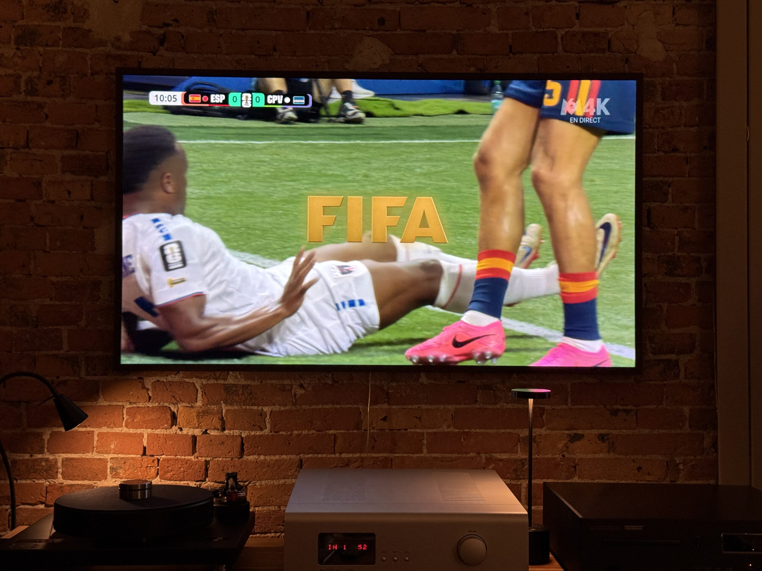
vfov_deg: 30.3
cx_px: 381
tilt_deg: +2.3
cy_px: 286
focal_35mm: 48
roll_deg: +0.1
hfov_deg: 39.7
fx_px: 1057
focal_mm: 6.76
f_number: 1.78
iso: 100
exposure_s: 1/50
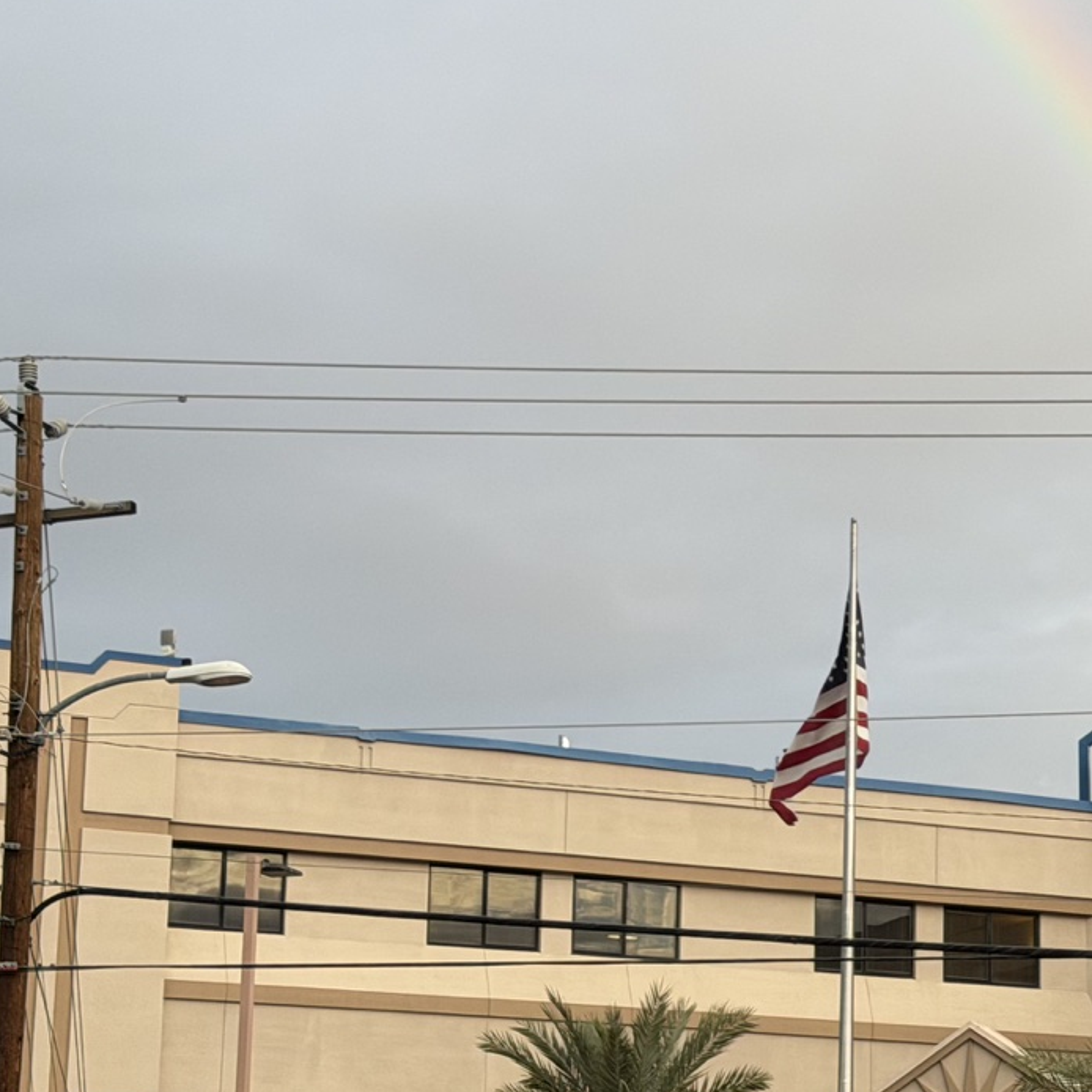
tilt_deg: +13.1
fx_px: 3926
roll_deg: +0.5
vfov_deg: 15.8
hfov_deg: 15.5
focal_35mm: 110
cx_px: 1125
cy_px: 637
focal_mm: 6.76
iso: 64
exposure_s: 1/1149
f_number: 1.78
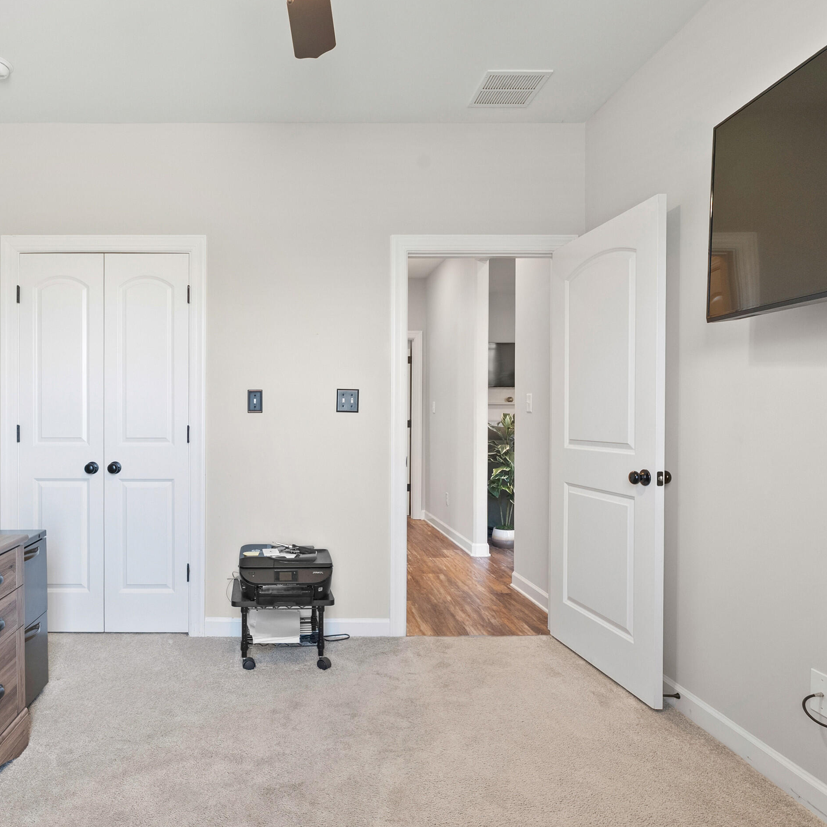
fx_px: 568
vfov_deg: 72.1
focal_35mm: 21
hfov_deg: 70.5
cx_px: 292
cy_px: 423
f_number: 9
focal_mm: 16
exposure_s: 1/8
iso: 800
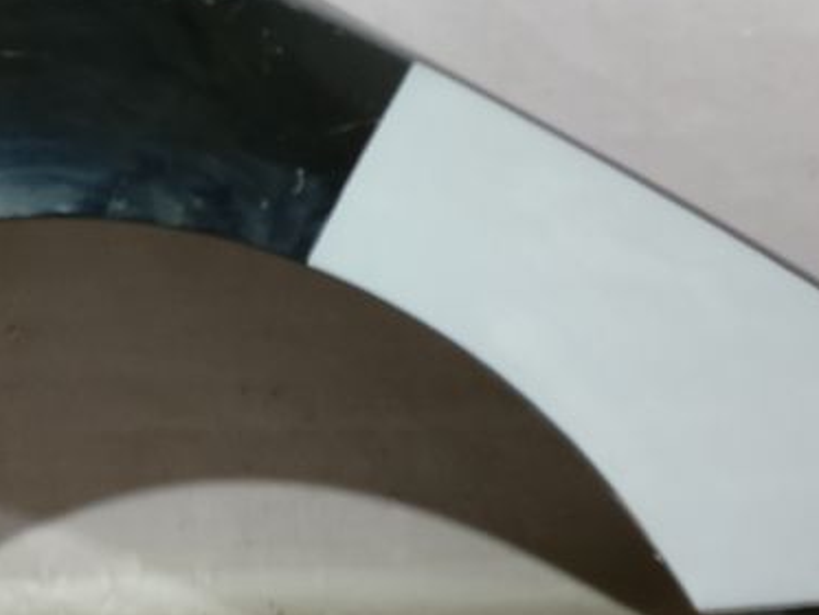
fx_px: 1775
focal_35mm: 75
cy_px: 165
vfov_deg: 19.5
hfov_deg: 25.7
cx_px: 215
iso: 500
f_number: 2
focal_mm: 4.26
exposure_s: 1/20
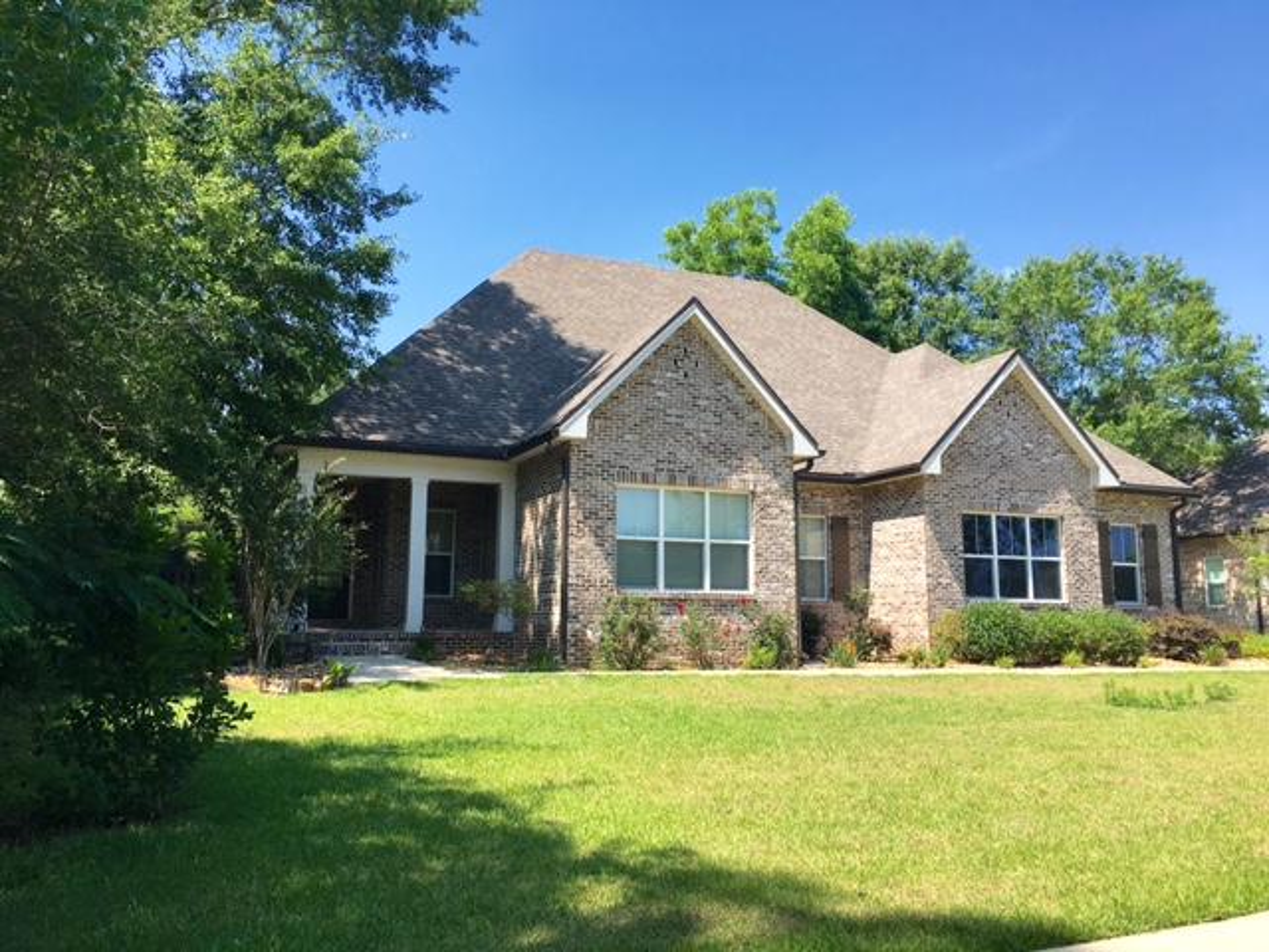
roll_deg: -0.4
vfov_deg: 48.2
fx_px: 1063
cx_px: 634
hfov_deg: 61.7
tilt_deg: +9.1
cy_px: 476
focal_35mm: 29
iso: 25
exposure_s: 1/810
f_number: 2.2
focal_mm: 4.15
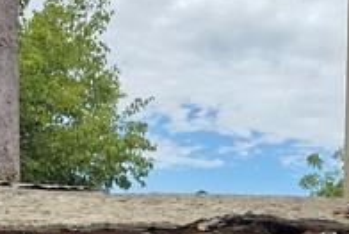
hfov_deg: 25.7
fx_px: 757
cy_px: 332
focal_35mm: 78
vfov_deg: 16.3
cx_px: 91
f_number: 1.7
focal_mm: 6.3
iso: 80
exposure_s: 1/2643
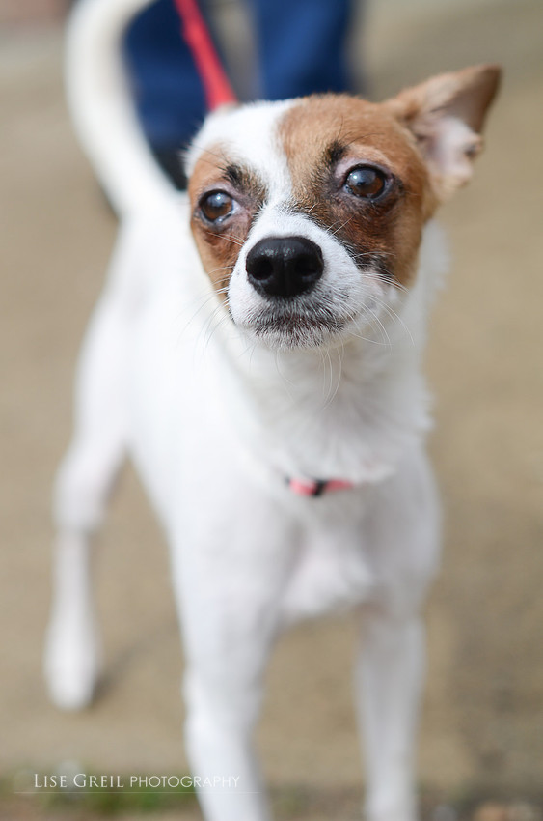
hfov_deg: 18.1
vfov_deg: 27.0
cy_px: 410
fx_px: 1704
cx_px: 272
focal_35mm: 75
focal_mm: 50
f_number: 2.8
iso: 100
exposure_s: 1/1600
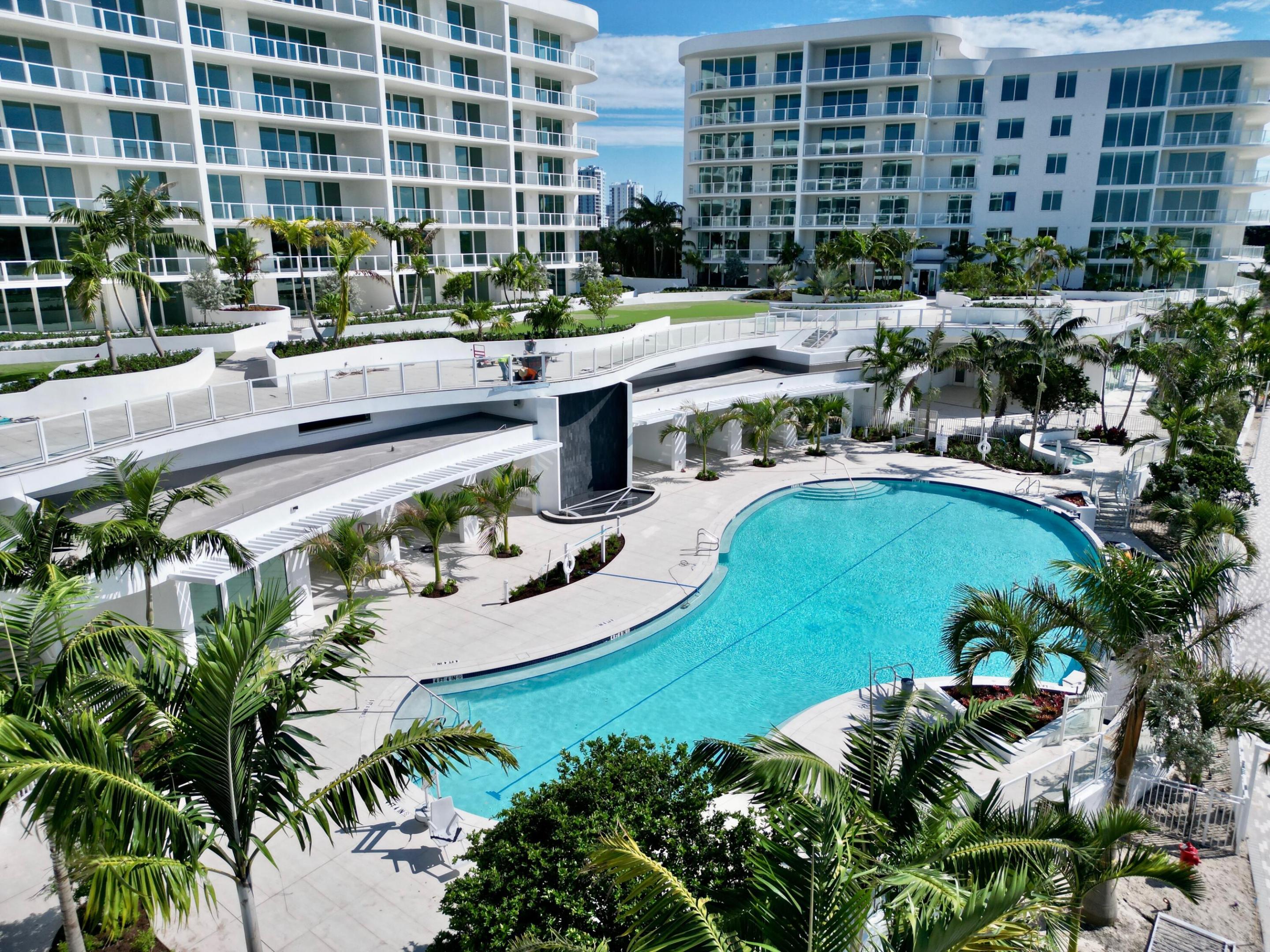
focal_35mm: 24
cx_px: 635
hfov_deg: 71.6
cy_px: 476
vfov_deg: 56.8
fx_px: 881
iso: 140
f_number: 1.7
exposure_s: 1/5000
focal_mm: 6.72
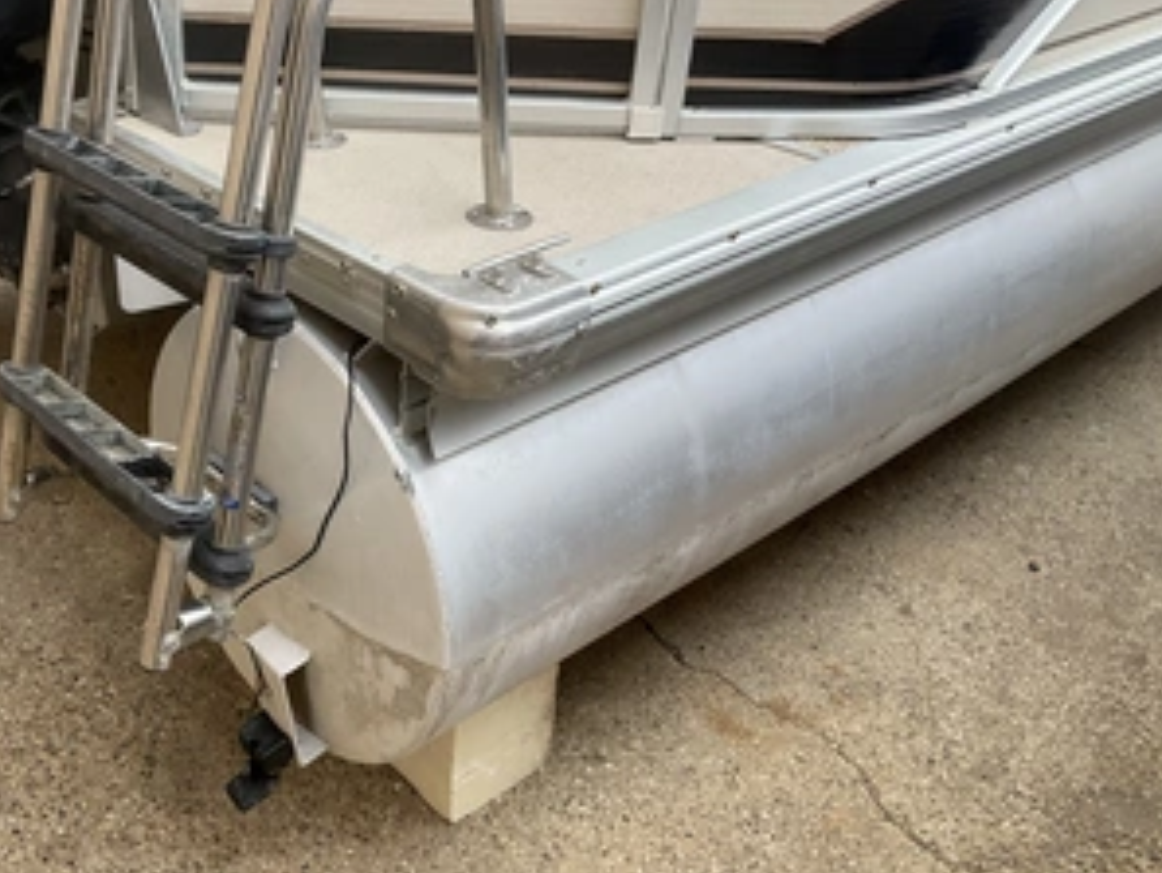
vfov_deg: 36.7
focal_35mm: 39
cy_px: 352
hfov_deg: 47.1
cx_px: 395
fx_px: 1310
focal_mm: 3
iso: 25
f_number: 1.8
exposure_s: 1/509
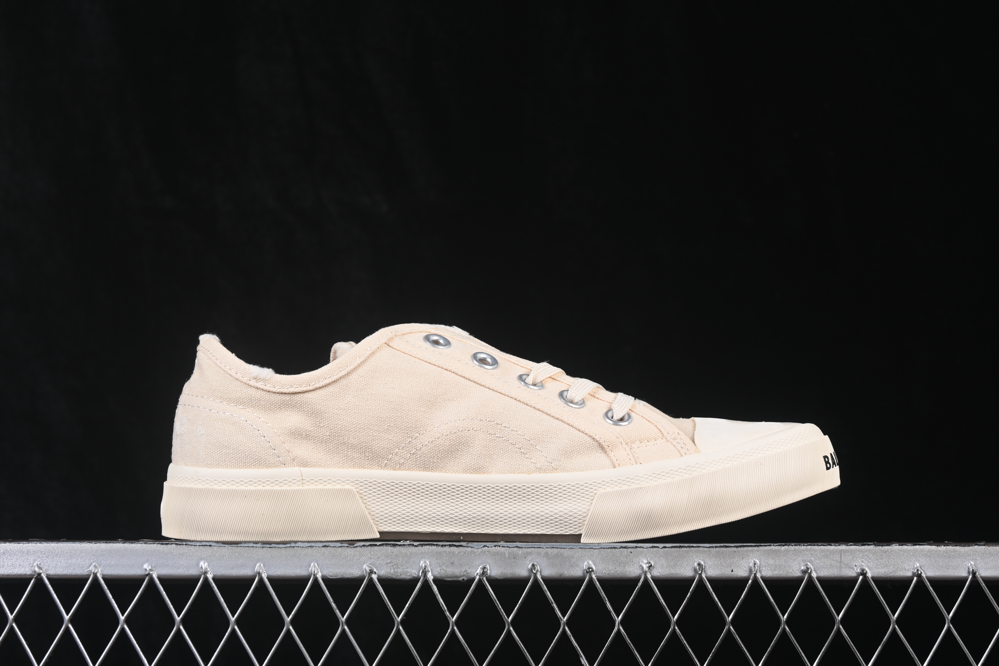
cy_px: 333
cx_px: 500
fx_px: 2081
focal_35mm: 75
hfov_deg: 27.0
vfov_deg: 18.2
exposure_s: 1/80
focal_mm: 50
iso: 160
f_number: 8
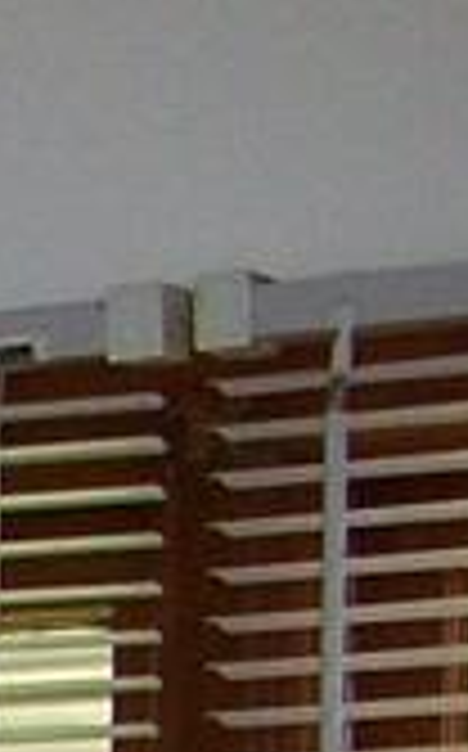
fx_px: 7693
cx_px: -2718
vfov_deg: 5.3
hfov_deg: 3.0
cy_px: 2301
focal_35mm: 376
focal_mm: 7.8
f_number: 2.8
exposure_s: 1/60
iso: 125
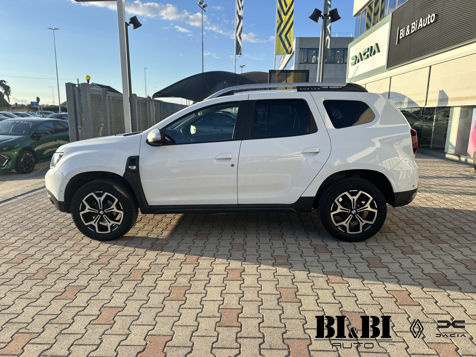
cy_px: 178
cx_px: 238
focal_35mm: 24
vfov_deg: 56.8
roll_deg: -0.3
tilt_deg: -10.1
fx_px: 330
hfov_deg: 71.6
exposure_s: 1/1779
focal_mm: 6.86
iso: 80
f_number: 1.78
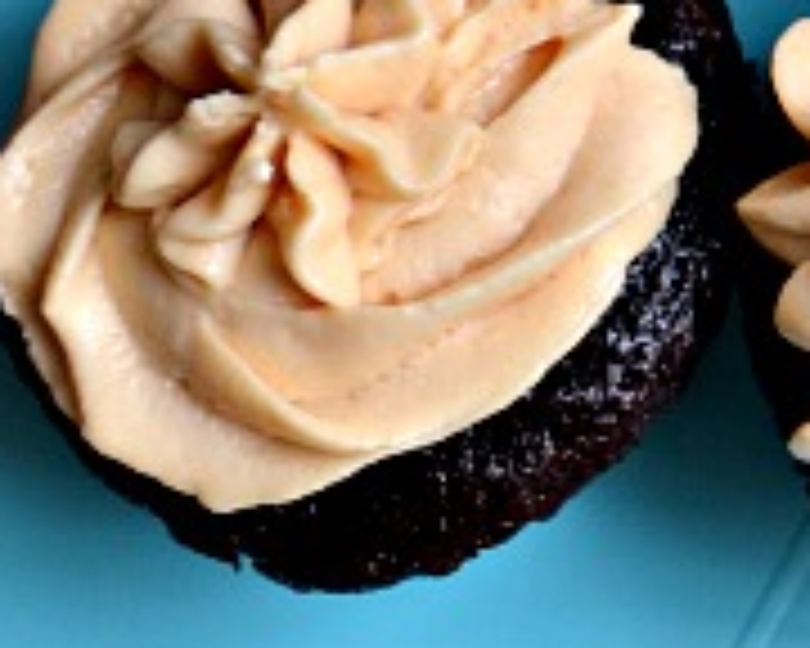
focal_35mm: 103
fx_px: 2469
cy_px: -117
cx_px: 1166
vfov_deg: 14.5
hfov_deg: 17.1
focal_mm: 22
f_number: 3.8
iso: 400
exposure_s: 1/25
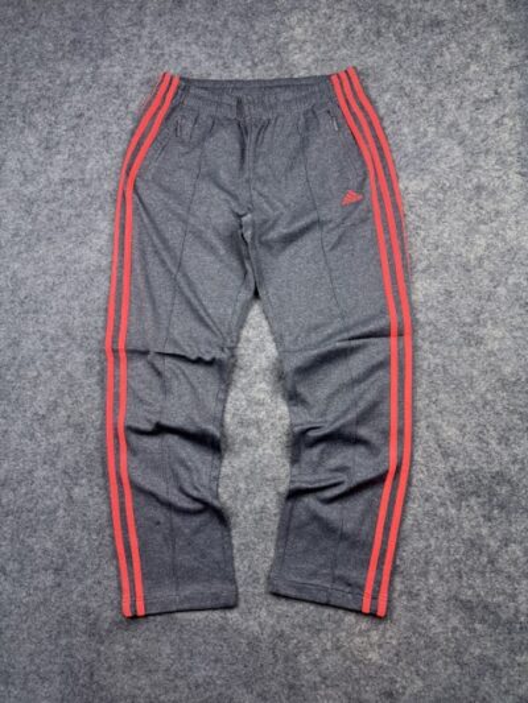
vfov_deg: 71.6
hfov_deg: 56.8
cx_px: 264
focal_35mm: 24
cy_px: 352
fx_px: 488
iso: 50
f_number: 1.78
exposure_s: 1/100
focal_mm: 6.76
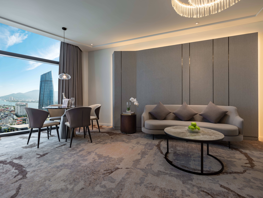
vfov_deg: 74.7
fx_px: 129
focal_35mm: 17
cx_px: 132
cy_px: 99
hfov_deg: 91.0
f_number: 8
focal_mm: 20.9
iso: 200
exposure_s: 1/30
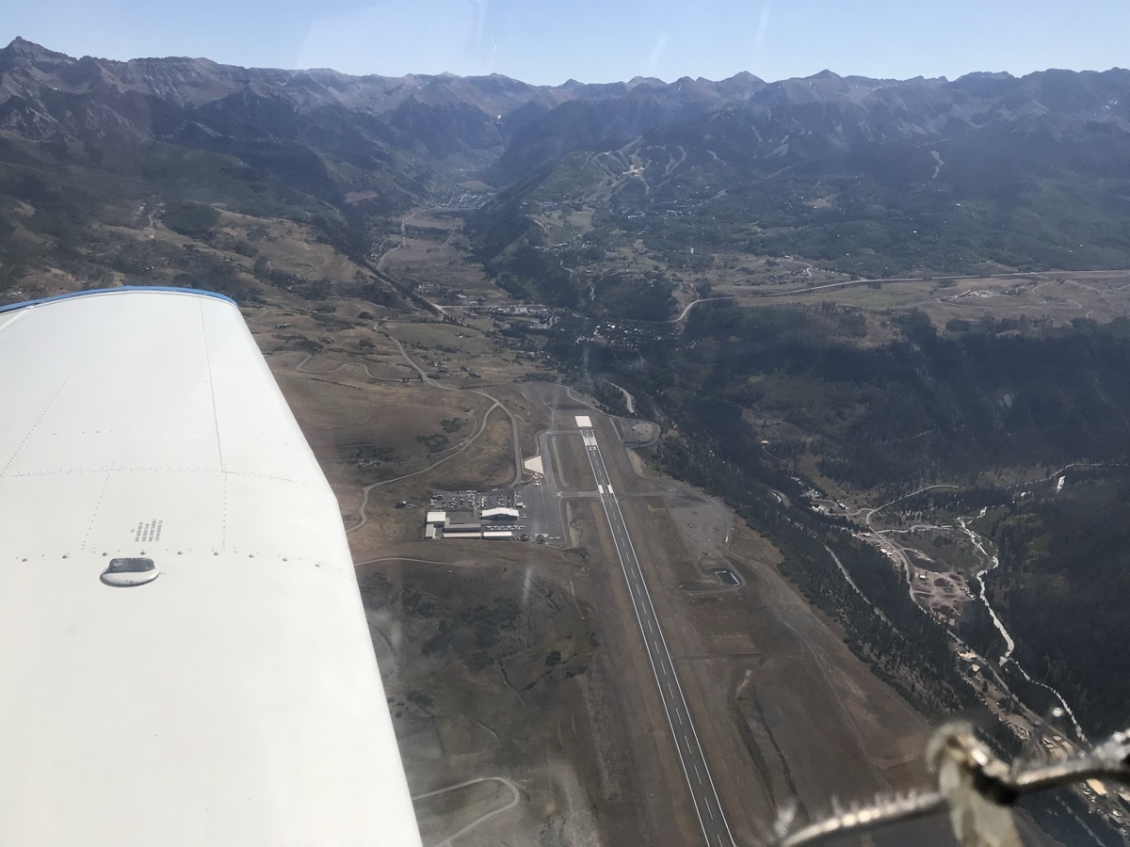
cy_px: 424
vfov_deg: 49.7
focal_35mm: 28
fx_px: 914
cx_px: 565
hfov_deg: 63.4
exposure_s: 1/5051
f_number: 1.8
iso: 20
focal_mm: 3.99
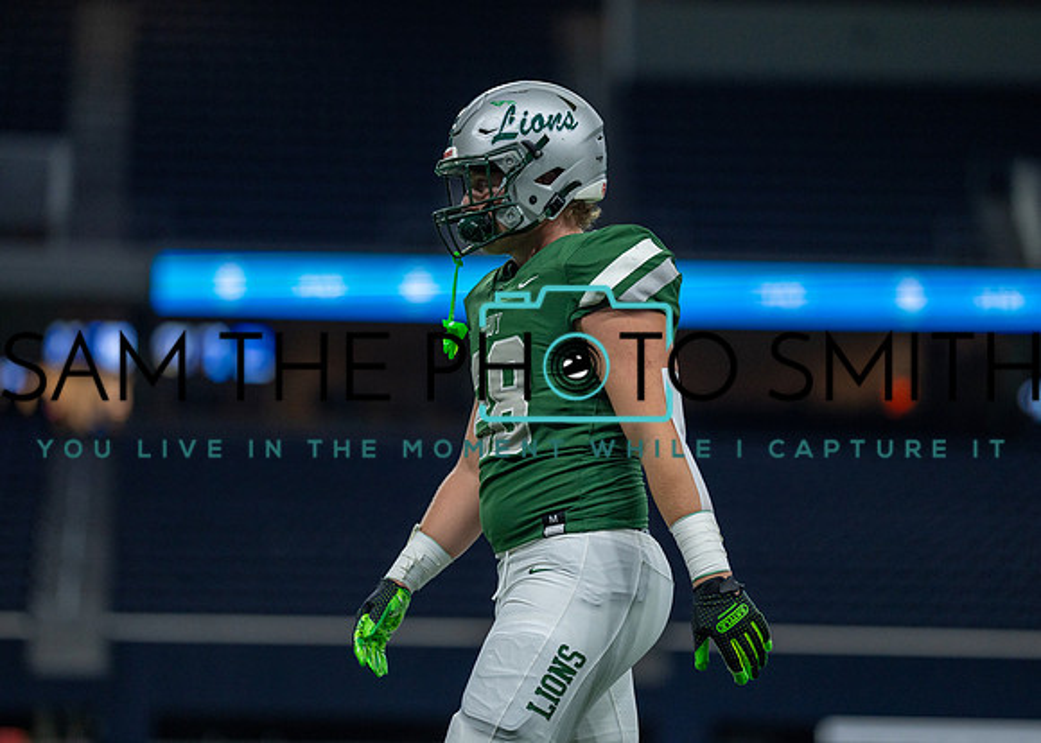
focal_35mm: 147
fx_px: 4352
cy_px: 369
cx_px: 557
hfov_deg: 13.6
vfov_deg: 9.8
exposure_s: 1/2000
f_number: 1.8
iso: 1000
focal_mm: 135
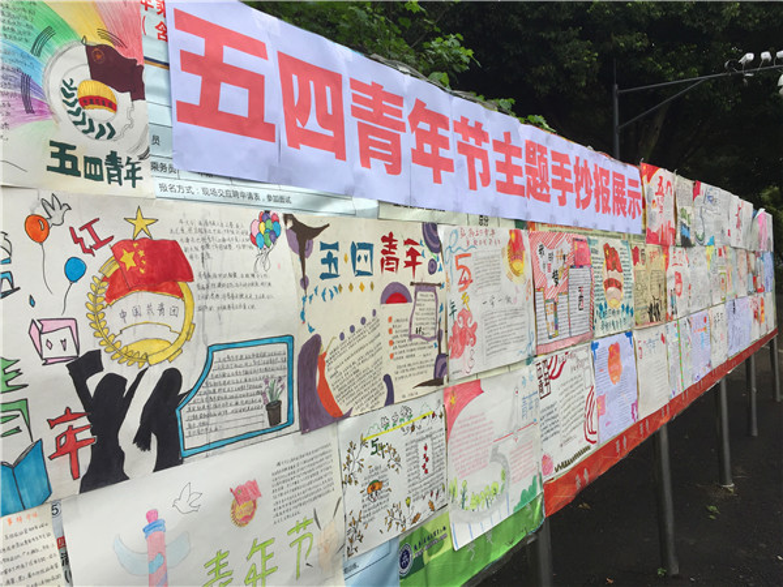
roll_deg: +1.6
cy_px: 294
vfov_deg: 48.2
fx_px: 656
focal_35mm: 29
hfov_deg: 61.7
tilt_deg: -2.8
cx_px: 392
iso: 32
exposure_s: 1/706
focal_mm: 4.15
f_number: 2.2
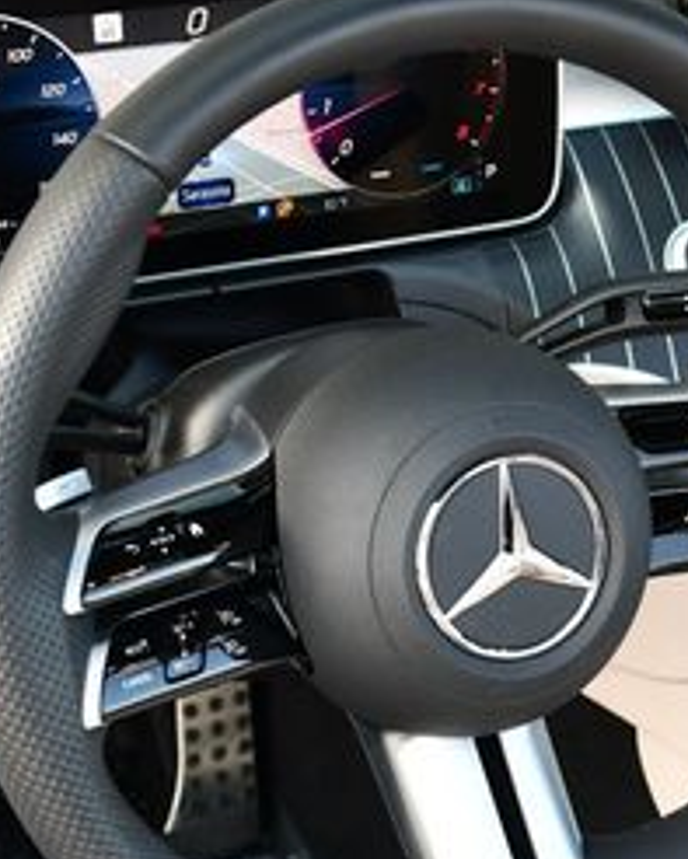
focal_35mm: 88
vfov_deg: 21.7
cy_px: 506
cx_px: 622
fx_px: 2238
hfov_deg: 17.2
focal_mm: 18
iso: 400
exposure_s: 1/250
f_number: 4
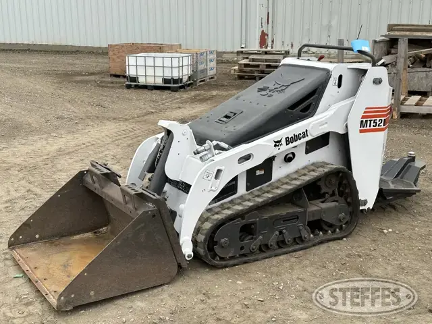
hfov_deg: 39.7
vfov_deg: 30.3
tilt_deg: -15.1
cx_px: 216
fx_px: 599
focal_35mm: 48
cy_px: 162
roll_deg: +0.5
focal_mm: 6.86
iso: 50
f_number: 1.78
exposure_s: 1/121
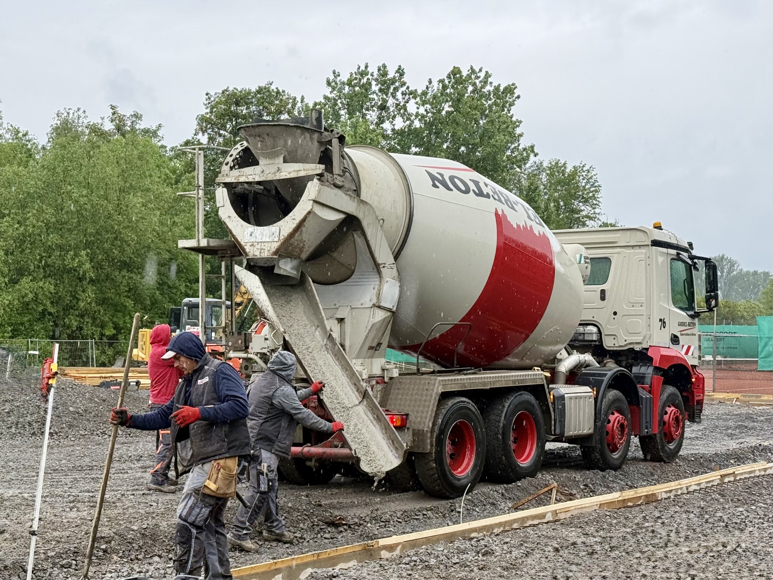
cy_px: 290
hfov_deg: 39.7
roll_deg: -0.8
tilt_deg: -0.1
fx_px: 1072
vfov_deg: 30.3
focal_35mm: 48
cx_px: 386
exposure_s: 1/810
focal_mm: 6.76
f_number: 1.78
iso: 80
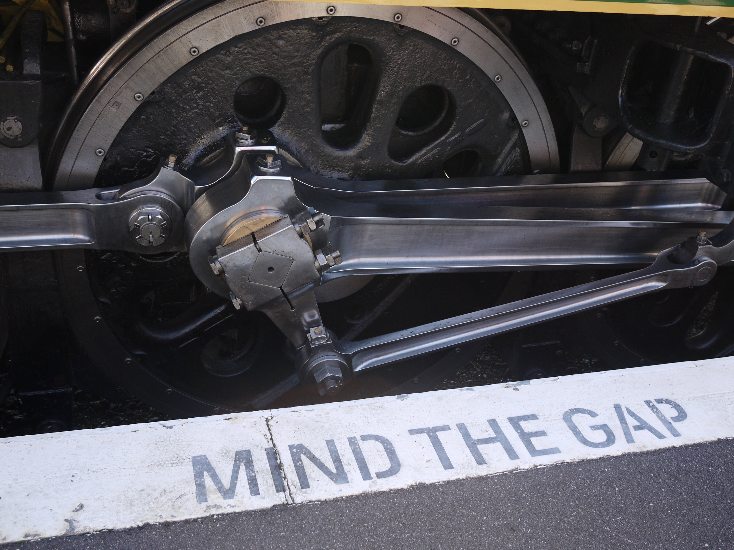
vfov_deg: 36.0
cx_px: 367
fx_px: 848
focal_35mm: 40
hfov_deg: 46.8
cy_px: 275
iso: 100
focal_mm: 20
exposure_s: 1/80
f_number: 3.5
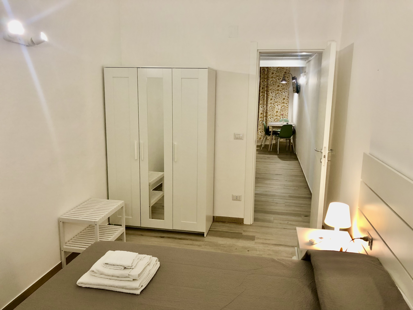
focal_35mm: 28
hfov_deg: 63.4
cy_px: 155
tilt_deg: -12.0
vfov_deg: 49.7
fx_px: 334
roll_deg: -0.2
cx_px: 206
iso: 40
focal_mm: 3.99
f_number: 1.8
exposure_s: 1/25
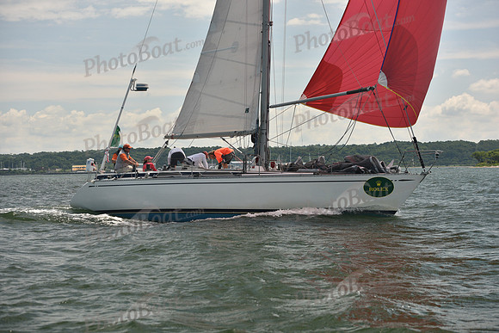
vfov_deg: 19.5
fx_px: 970
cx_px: 250
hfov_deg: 28.8
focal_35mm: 70
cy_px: 166
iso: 320
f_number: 5
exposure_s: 1/1250
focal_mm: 70
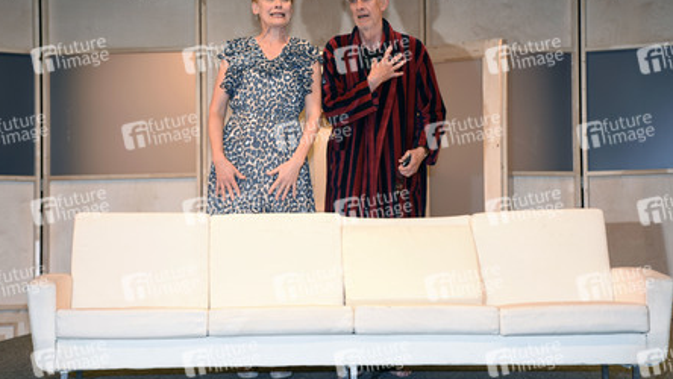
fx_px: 1482
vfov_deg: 14.6
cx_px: 333
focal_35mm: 83
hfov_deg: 25.6
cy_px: 170
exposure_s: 1/125
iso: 250
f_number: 6.3
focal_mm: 52
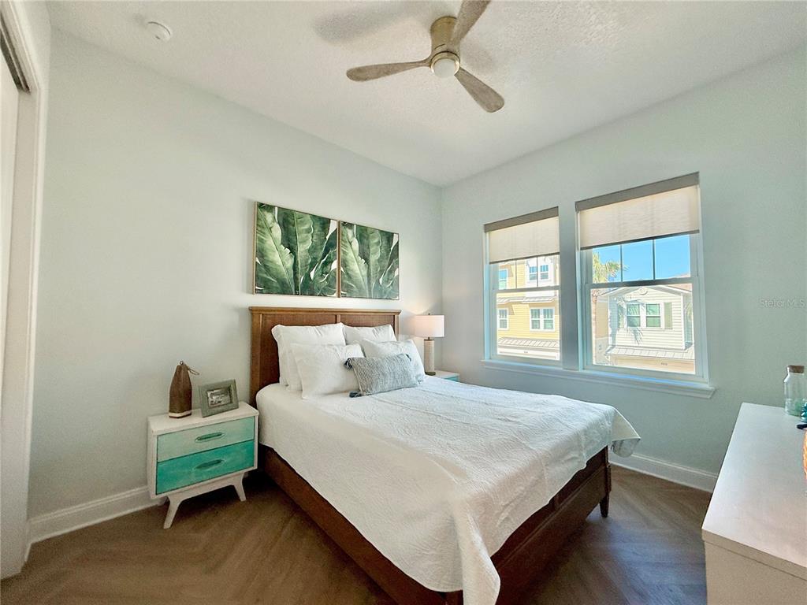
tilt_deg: +4.5
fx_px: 326
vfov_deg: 85.7
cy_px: 302
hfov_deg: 102.1
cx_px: 404
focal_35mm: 14
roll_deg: +0.2
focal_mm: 2.22
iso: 64
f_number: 2.2
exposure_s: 1/403
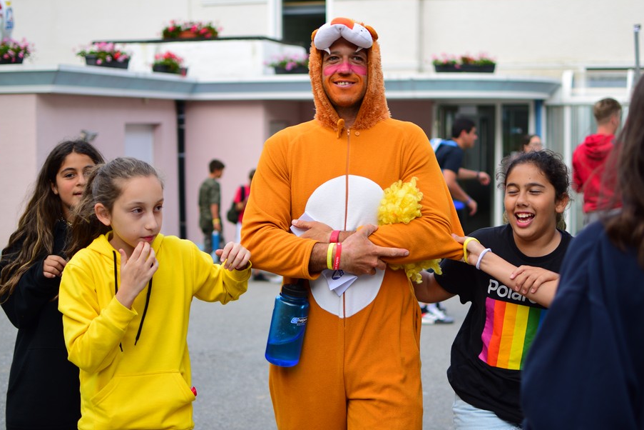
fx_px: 1066
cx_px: 343
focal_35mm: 60
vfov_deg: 22.8
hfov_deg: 33.6
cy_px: 205
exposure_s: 1/320
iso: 100
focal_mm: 35
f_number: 1.8
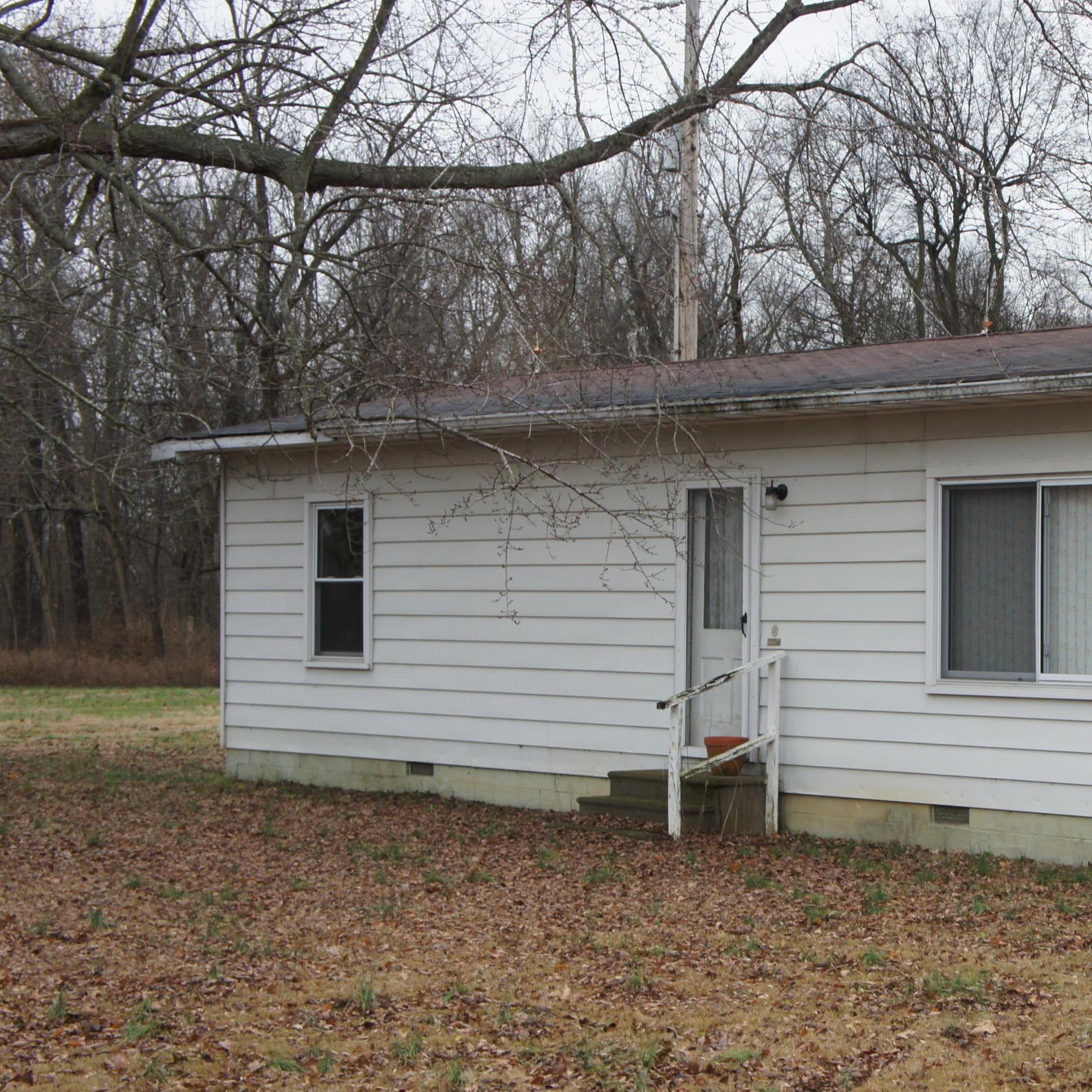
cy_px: 647
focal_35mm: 70
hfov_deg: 24.1
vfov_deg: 24.7
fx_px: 2491
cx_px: 976
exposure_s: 1/80
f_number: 5.6
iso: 200
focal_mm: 29
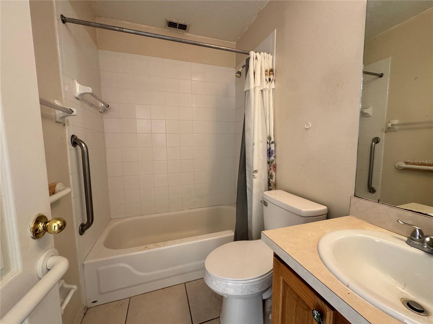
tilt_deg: -5.6
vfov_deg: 85.7
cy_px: 162
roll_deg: +0.4
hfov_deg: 102.1
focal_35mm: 14
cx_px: 216
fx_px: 175
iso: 250
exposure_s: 1/60
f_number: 2.2
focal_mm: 2.22
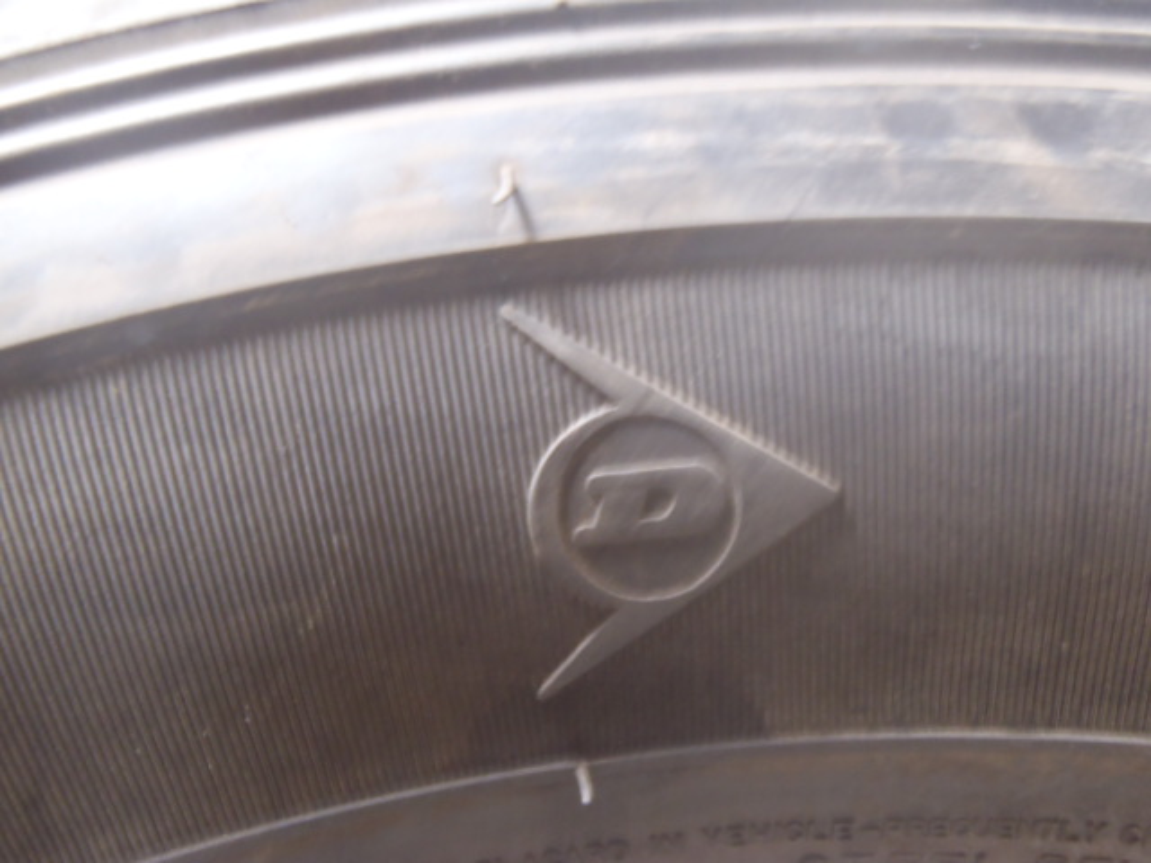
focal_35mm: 37
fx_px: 1230
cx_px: 576
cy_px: 432
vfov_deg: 38.7
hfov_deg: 50.1
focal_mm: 6.64
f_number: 4.7
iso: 200
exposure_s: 1/4
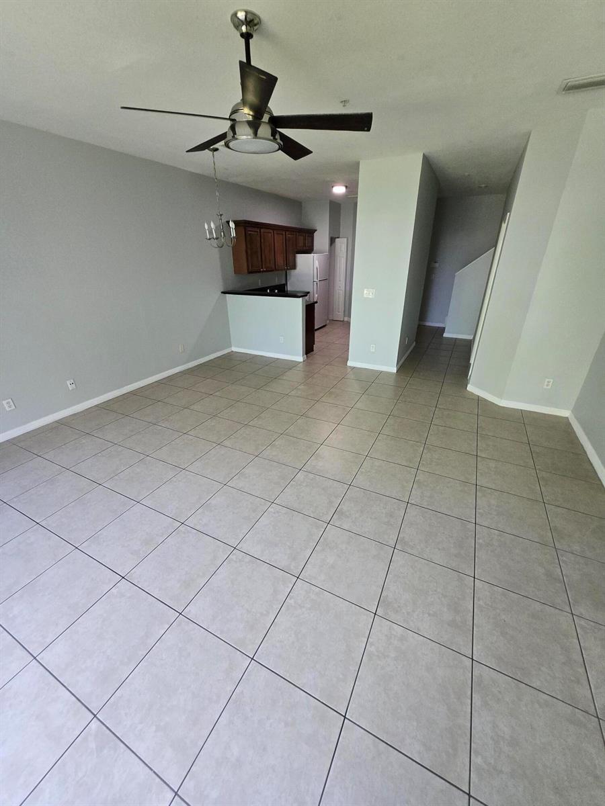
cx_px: 302
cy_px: 403
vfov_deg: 106.2
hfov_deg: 89.9
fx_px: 303
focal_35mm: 13
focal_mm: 1.7
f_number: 2.2
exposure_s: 1/60
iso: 200
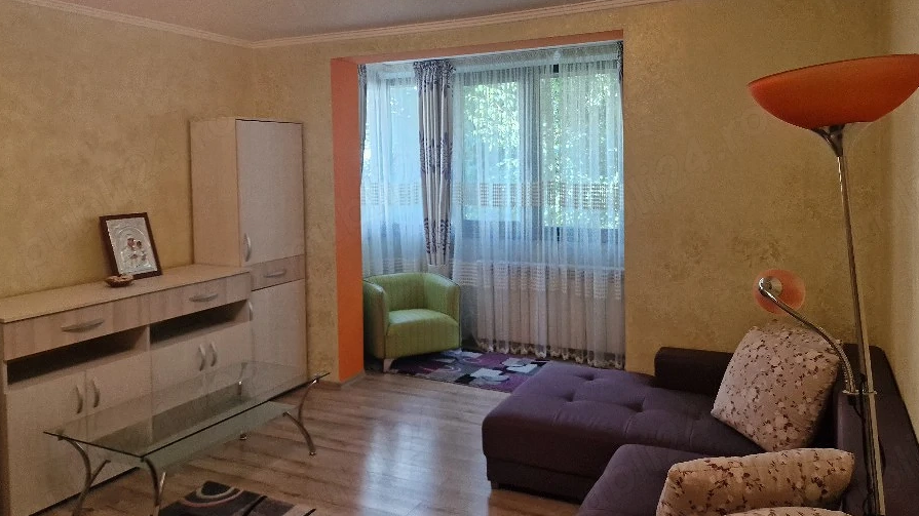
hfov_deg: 67.9
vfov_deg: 41.2
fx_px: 682
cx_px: 460
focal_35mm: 28
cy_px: 195
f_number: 1.8
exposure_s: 1/100
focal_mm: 6.4
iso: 200
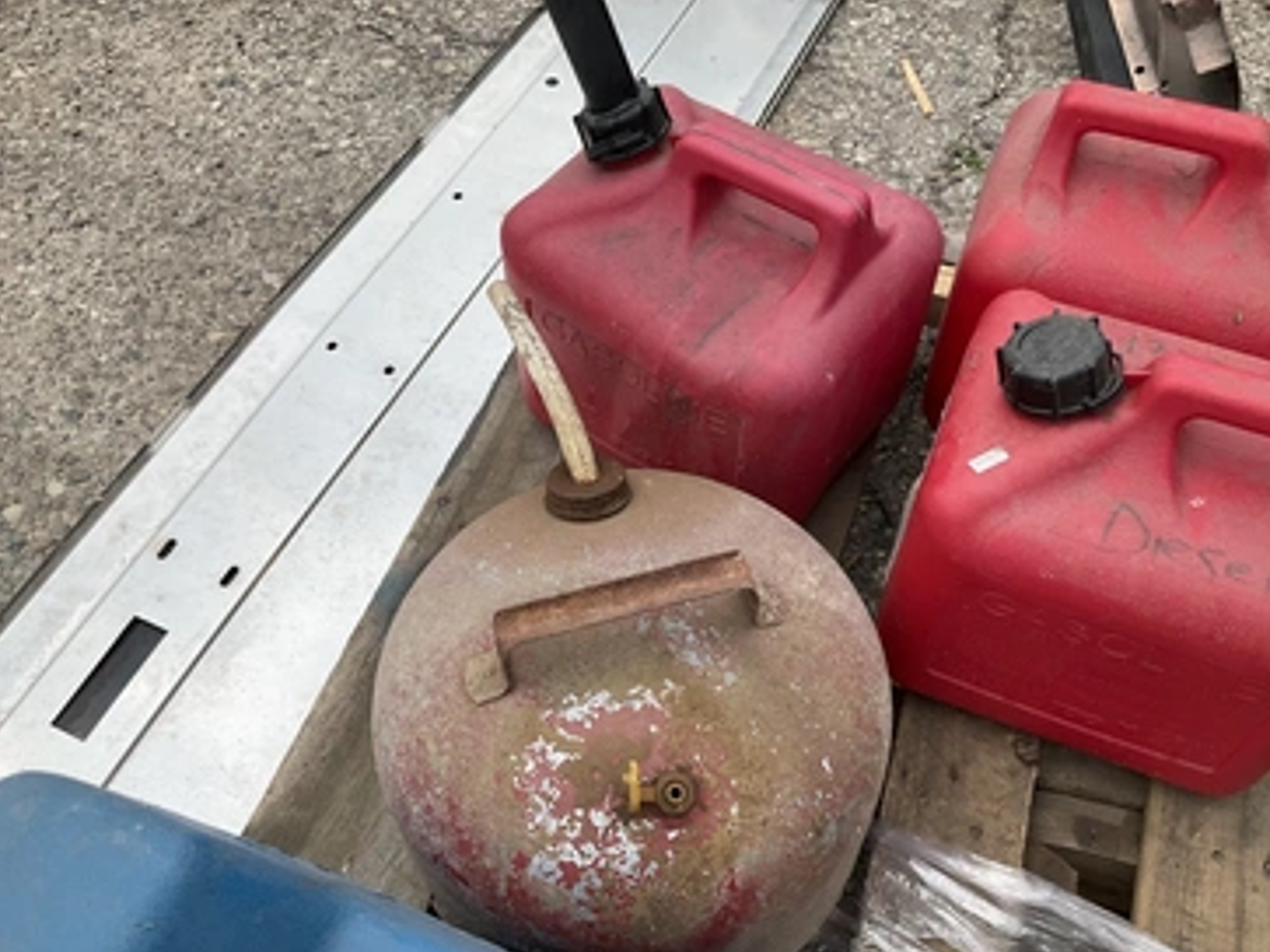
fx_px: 1174
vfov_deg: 44.1
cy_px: 511
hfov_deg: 56.8
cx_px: 654
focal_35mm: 32
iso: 25
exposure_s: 1/1577
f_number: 1.8
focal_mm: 3
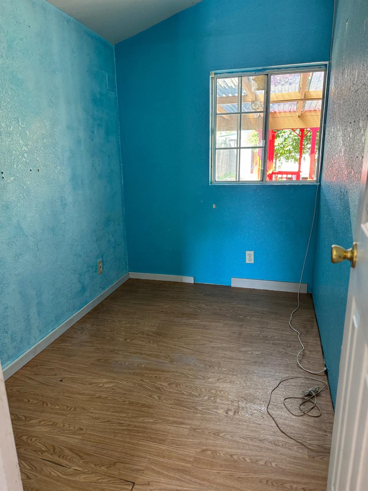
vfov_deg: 71.6
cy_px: 246
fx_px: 340
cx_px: 184
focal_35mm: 24
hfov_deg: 56.8
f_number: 1.78
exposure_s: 1/60
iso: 320
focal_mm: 6.76
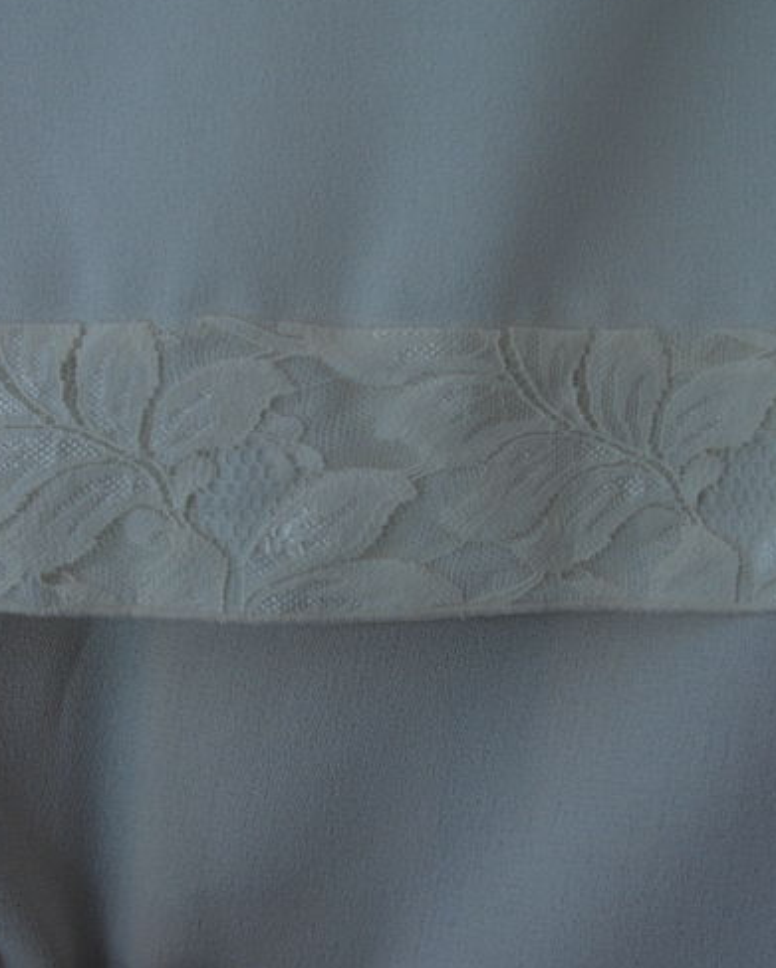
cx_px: 270
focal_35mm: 52
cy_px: 366
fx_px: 1491
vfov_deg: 35.8
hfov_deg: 29.0
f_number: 3.5
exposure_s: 1/125
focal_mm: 18
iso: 250
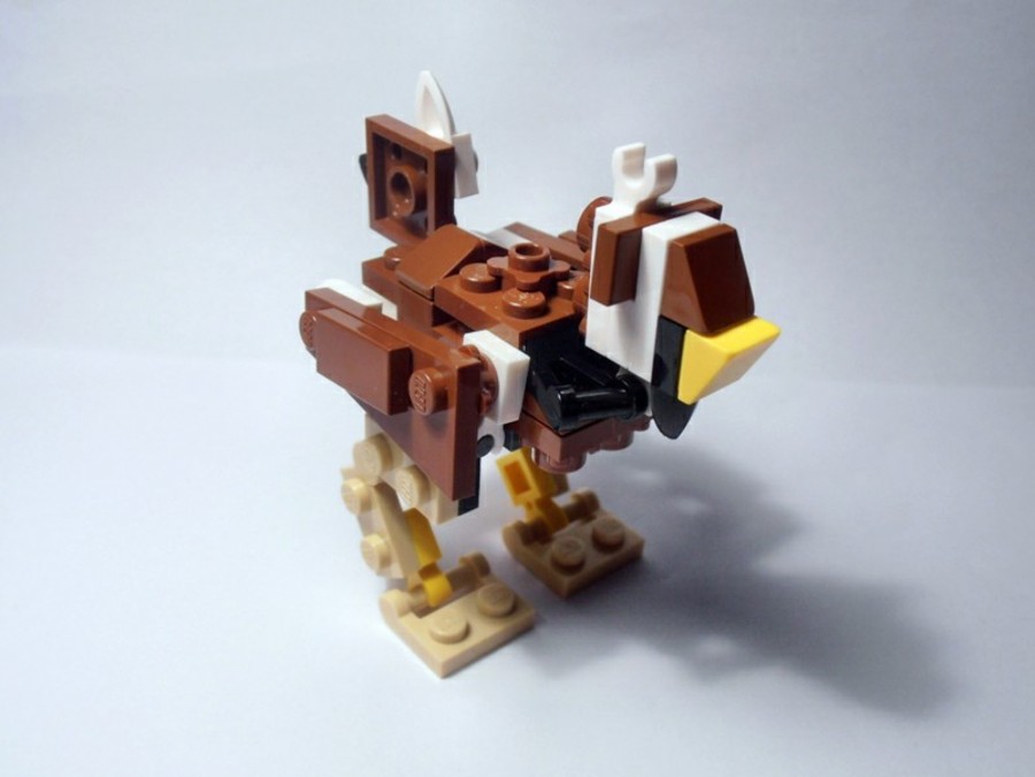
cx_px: 518
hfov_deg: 50.1
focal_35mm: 37
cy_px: 388
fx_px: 1106
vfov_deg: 38.7
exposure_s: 1/50
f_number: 3.9
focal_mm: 6.61
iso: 80
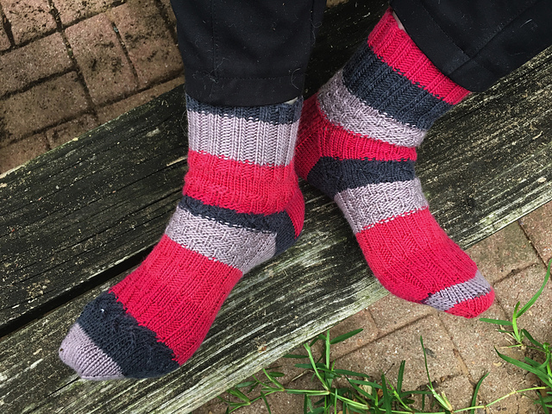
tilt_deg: -76.2
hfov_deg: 61.7
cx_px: 276
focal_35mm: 29
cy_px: 207
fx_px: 462
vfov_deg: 48.2
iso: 25
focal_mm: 4.15
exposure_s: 1/40
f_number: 2.2
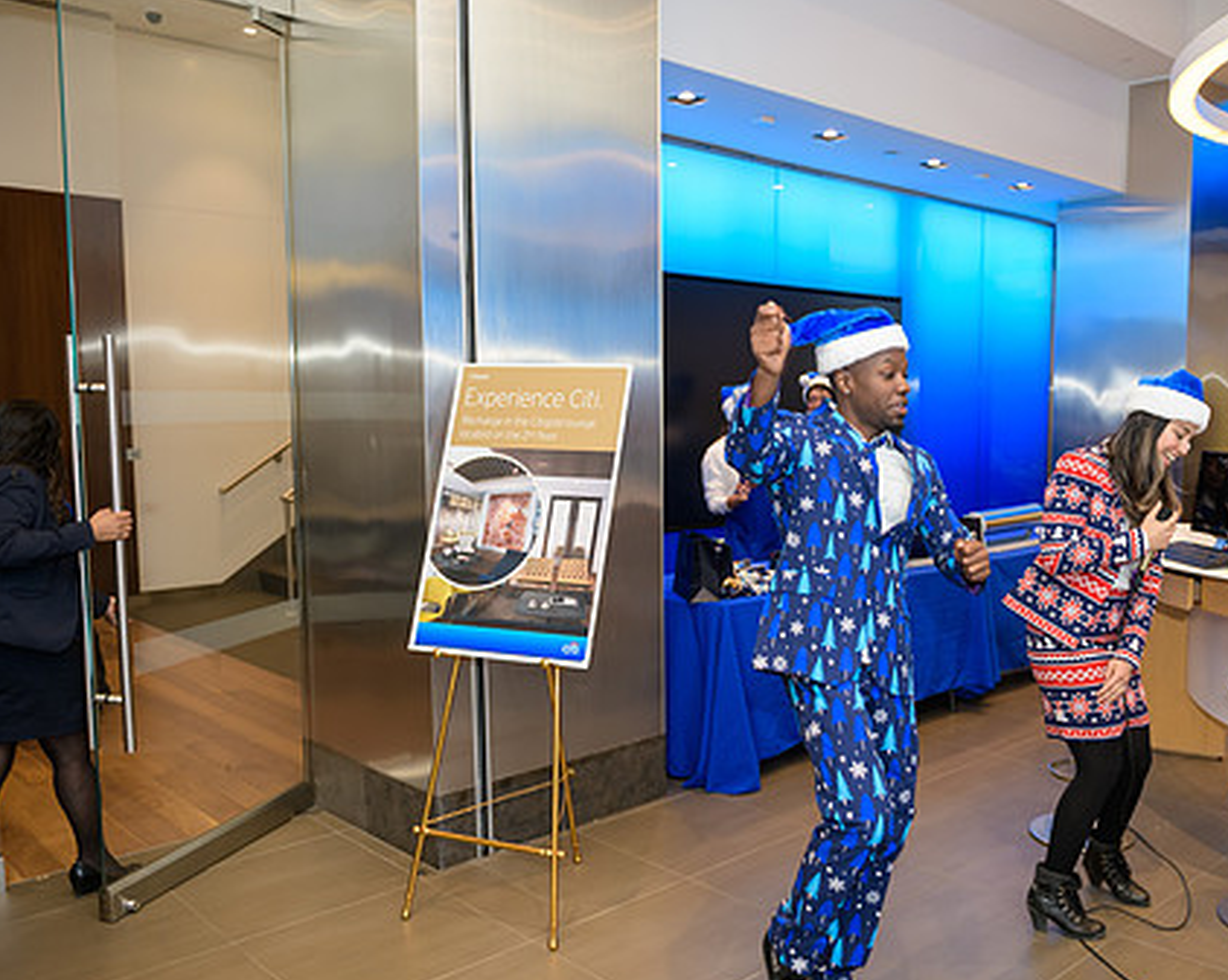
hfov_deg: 56.4
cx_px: 786
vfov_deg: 47.1
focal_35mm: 31
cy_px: 507
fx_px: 1126
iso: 400
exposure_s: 1/125
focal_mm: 24
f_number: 3.2
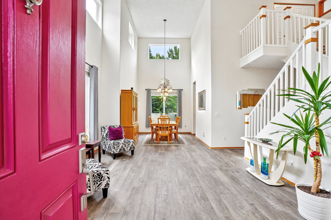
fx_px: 147
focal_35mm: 16
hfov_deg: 96.7
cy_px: 110
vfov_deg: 73.7
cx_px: 166
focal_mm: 16
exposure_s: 1/40
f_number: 8
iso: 400
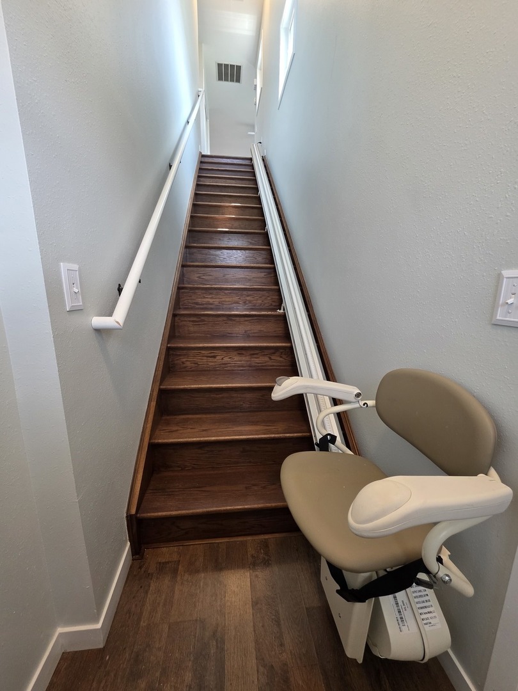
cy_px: 346
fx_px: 259
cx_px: 259
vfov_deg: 106.2
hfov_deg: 89.9
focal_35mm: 13
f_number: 1.9
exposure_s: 1/120
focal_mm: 2.2
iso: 200
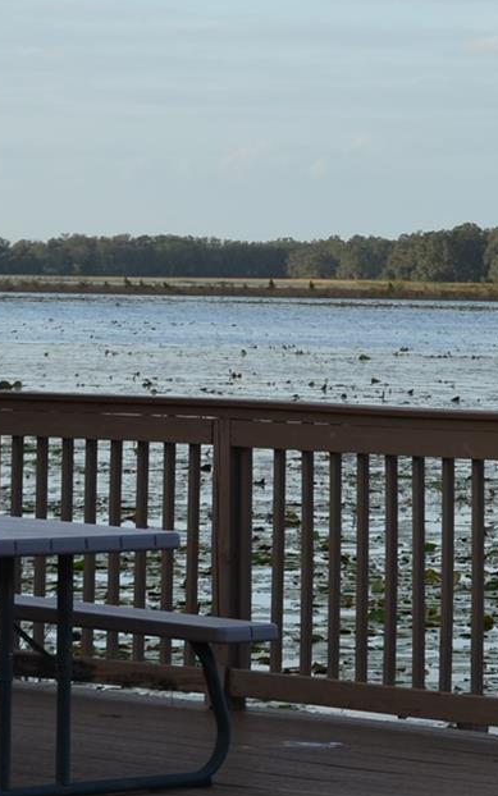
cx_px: 453
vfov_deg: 10.3
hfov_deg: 6.4
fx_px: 4428
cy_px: 365
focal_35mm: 204
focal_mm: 52
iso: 100
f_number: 6.3
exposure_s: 1/160
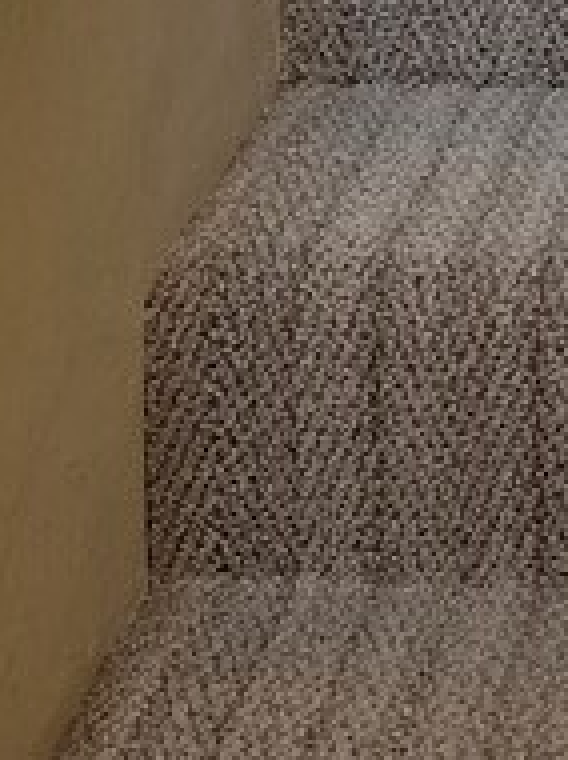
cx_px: 988
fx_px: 2719
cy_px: -924
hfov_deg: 11.2
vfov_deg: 13.0
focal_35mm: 124
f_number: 1.4
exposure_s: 1/120
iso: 160
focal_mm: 6.5
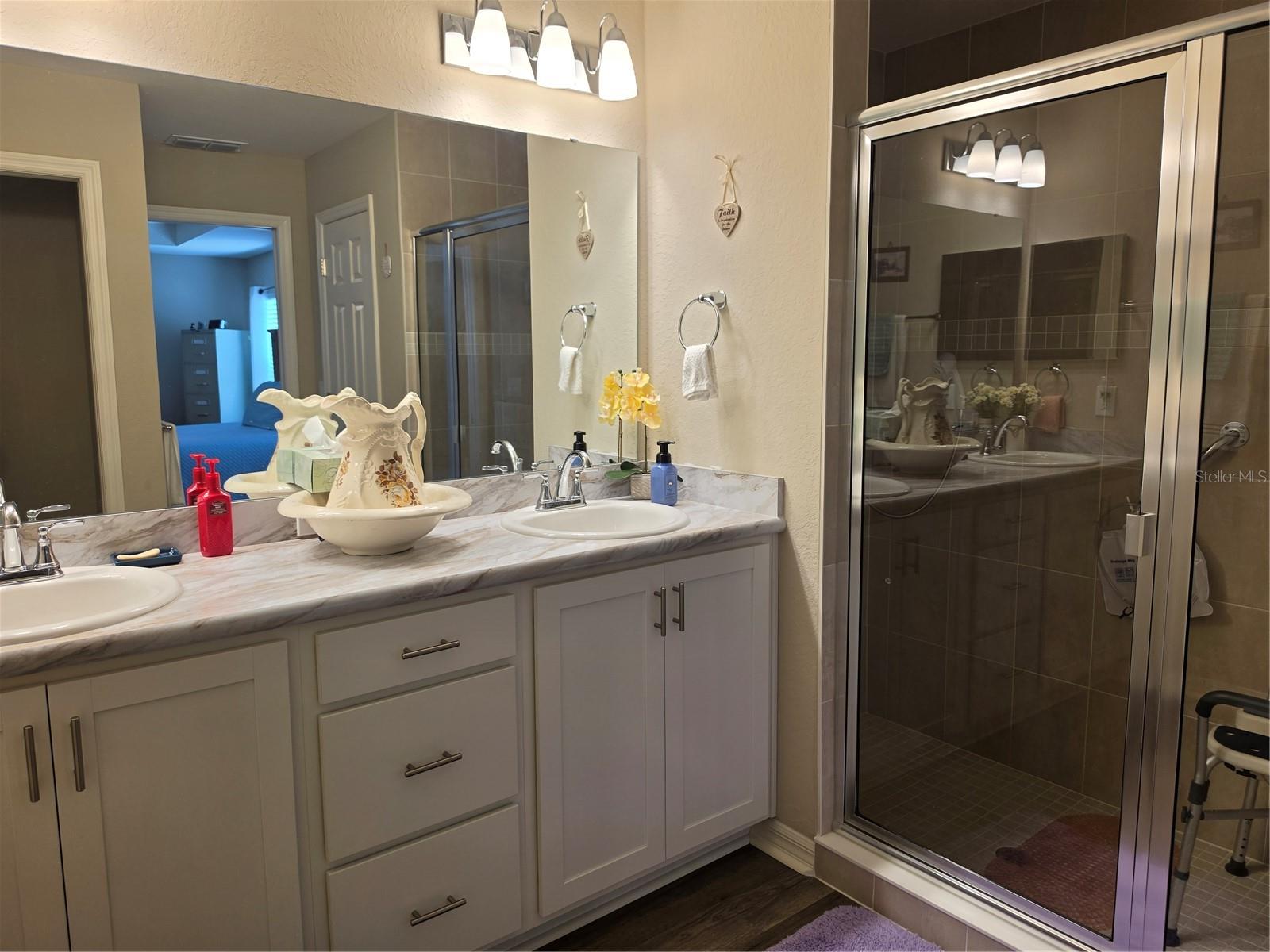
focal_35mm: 23
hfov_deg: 73.9
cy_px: 476
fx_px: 844
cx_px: 635
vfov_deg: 58.9
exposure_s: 1/120
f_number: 1.4
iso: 40
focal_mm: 6.5
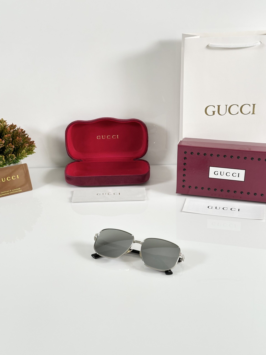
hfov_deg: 30.3
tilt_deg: -25.6
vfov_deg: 39.7
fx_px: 492
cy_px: 178
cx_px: 133
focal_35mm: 48
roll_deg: +1.1
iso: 80
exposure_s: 1/100
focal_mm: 6.86
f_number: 1.78
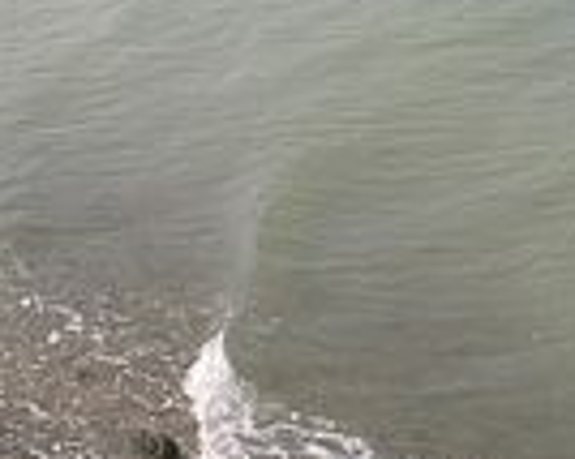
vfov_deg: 13.4
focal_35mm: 111
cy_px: -137
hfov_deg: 17.0
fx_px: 1888
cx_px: 17
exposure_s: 1/179
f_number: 7.6
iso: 100
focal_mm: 8
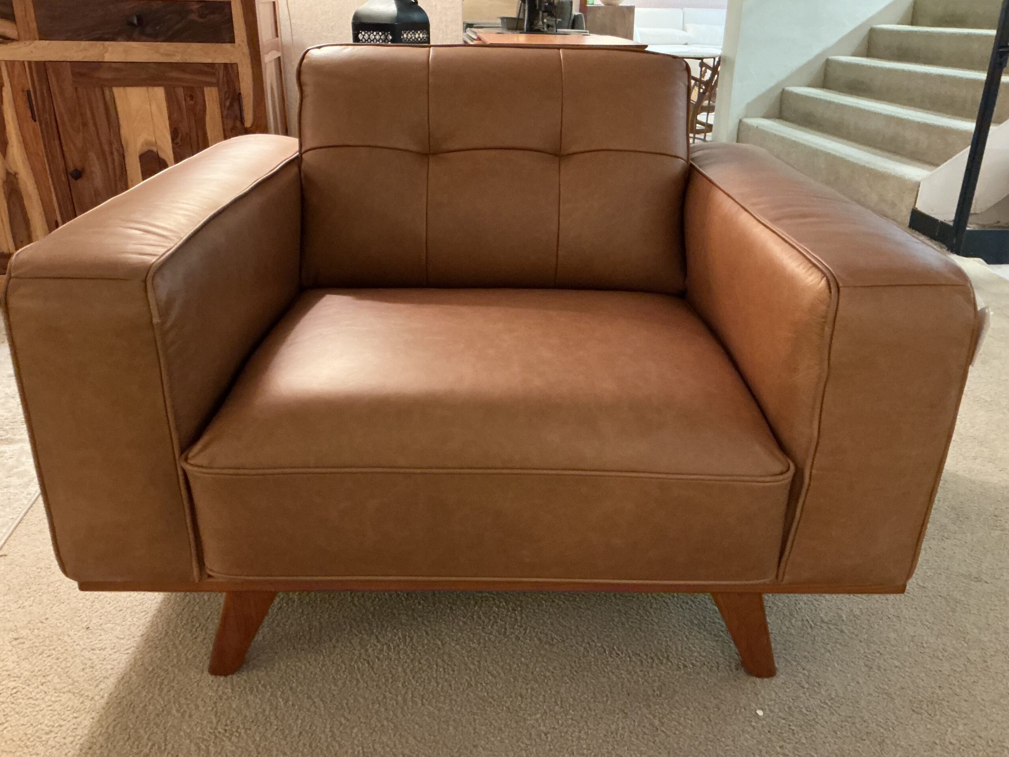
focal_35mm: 29
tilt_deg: -24.1
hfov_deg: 61.7
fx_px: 845
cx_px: 504
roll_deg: -0.1
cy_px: 378
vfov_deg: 48.2
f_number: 1.8
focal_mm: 3
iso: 500
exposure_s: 1/30
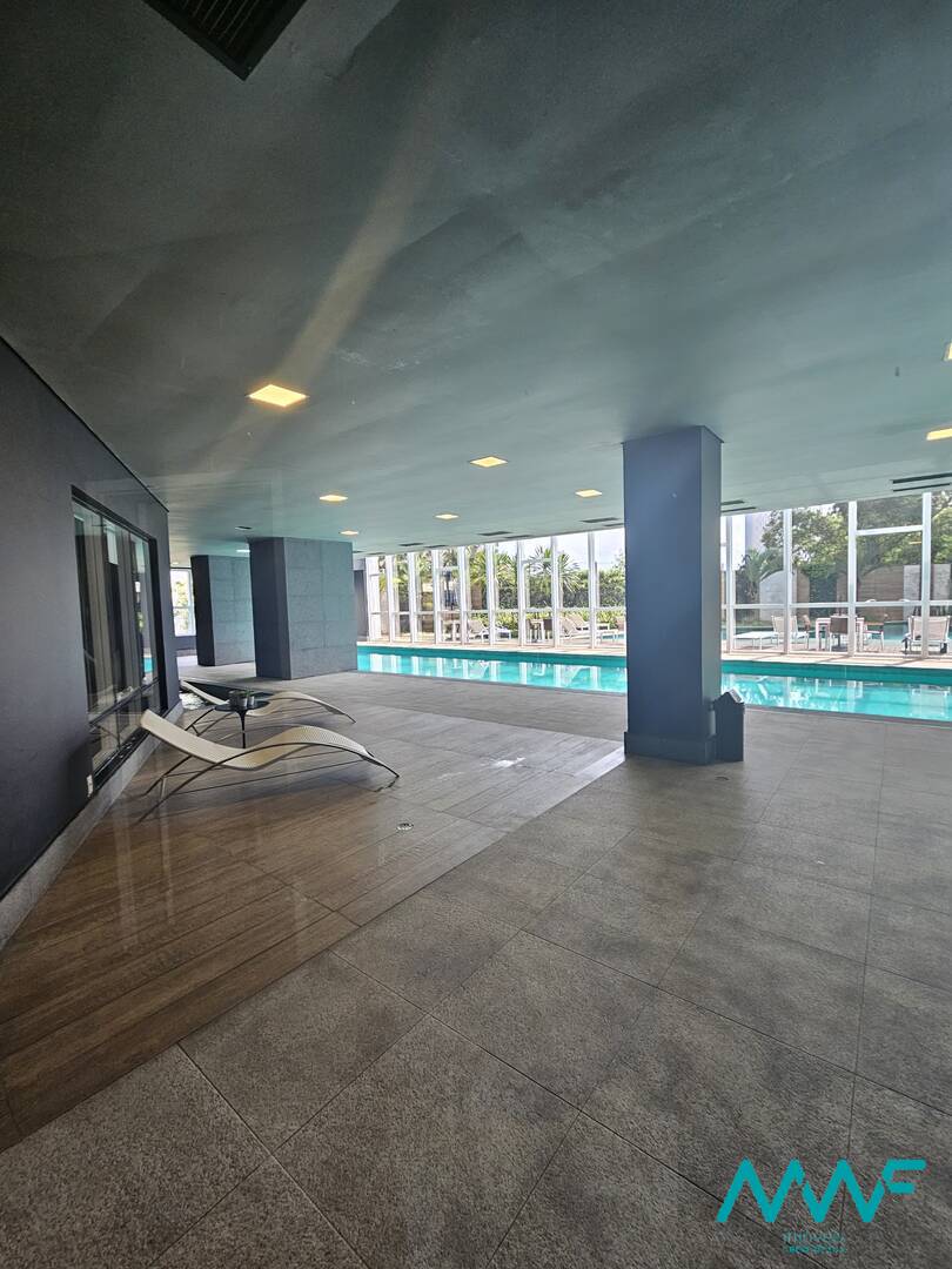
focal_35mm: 13
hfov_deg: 89.9
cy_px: 634
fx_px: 477
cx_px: 476
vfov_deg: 106.2
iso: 80
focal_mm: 2.2
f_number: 2.2
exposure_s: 1/60
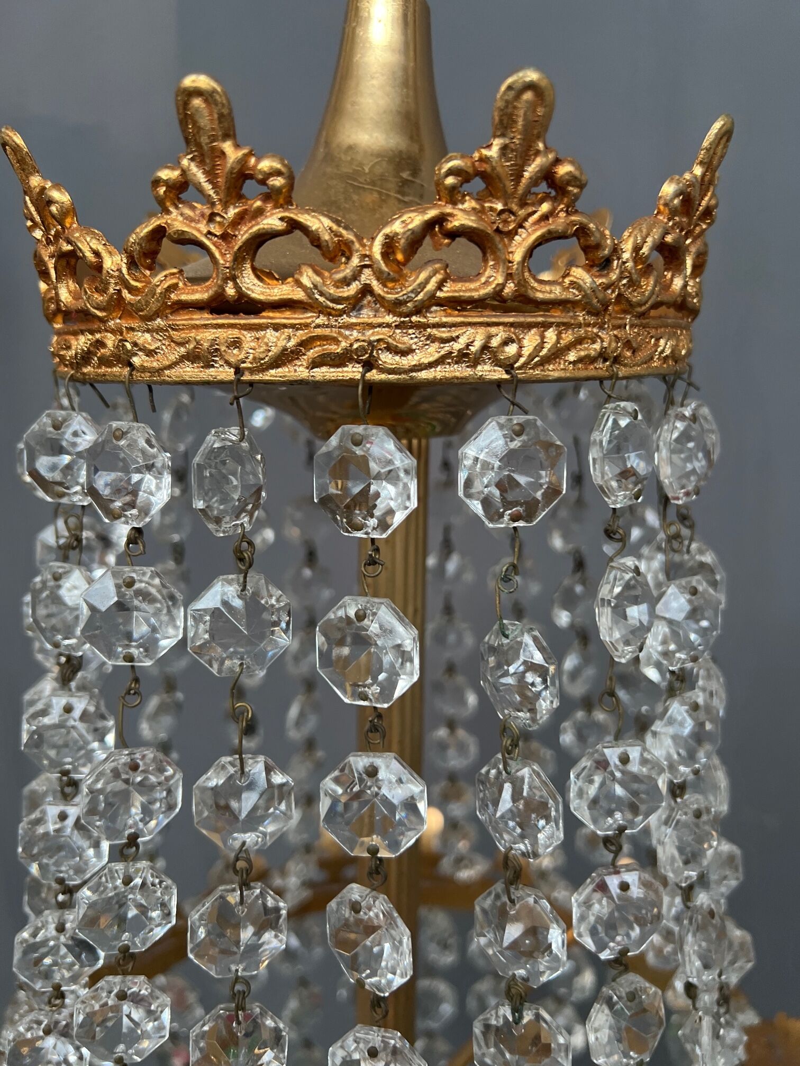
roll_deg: -0.4
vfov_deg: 67.3
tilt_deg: -12.0
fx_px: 801
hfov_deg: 53.1
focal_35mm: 26
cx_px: 400
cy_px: 533
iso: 125
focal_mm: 5.7
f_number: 1.5
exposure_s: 1/121
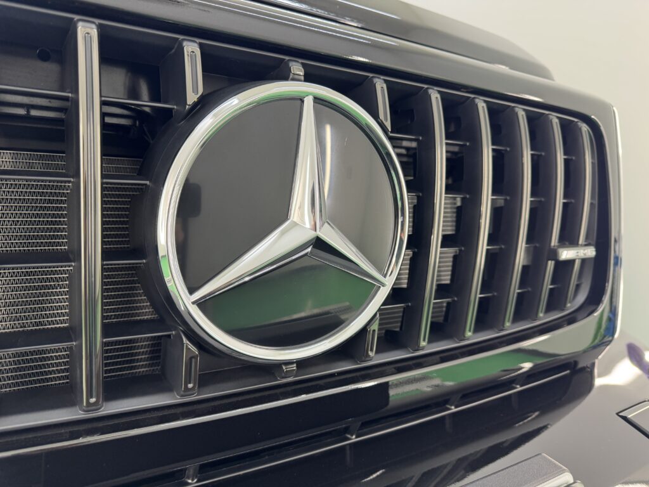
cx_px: 324
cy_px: 244
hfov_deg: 71.6
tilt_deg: -4.0
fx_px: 450
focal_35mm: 24
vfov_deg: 56.8
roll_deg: +0.3
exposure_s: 1/100
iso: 125
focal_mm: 6.76
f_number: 1.78
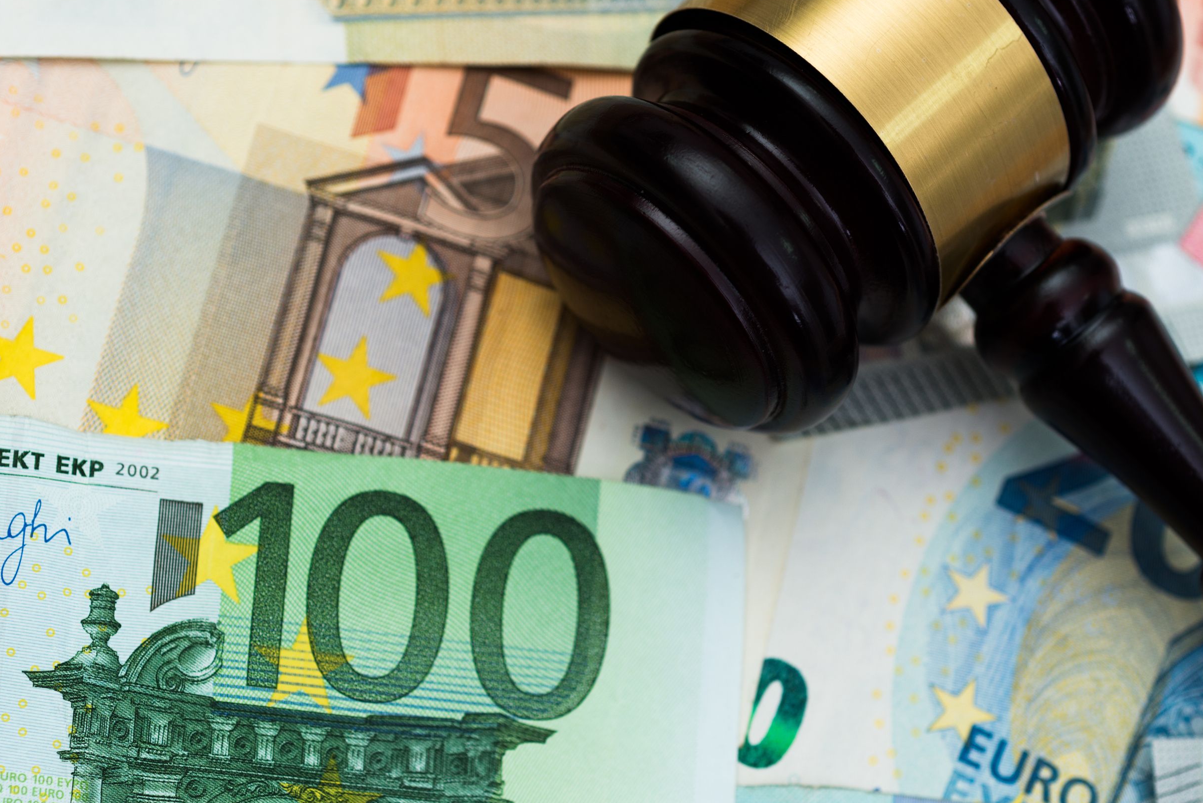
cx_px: 649
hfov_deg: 21.2
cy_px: 468
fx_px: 3209
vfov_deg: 14.3
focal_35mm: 96
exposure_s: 1/60
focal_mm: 60
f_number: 5.6
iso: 160
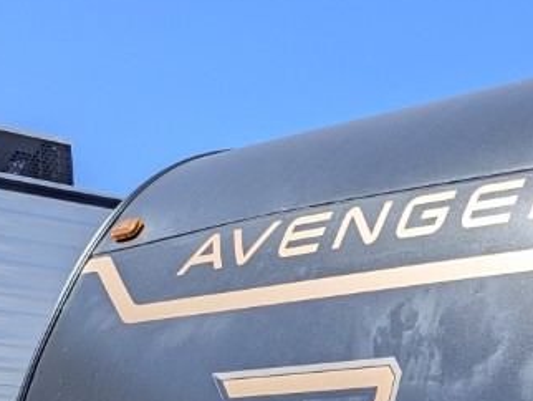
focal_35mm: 104
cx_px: 736
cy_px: 673
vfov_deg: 13.1
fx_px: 1603
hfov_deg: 17.4
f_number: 1.85
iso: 44
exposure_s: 1/2899
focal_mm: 6.81
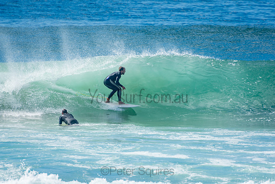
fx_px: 4584
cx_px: 138
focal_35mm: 600
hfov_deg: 3.4
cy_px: 92
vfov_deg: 2.3
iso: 220
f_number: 5.6
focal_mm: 400
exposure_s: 1/1250
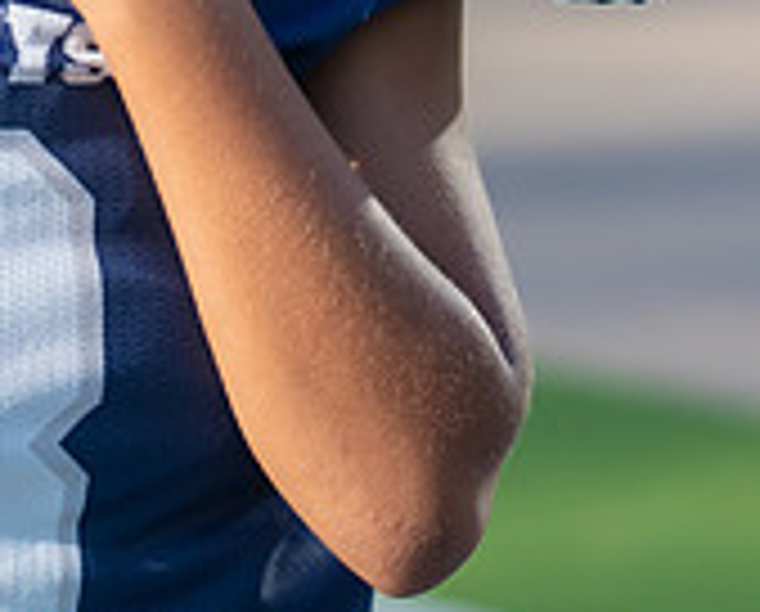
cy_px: -308
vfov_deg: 6.2
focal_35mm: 247
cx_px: 52
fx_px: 5569
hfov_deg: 7.8
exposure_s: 1/500
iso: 100
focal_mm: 70
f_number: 2.8
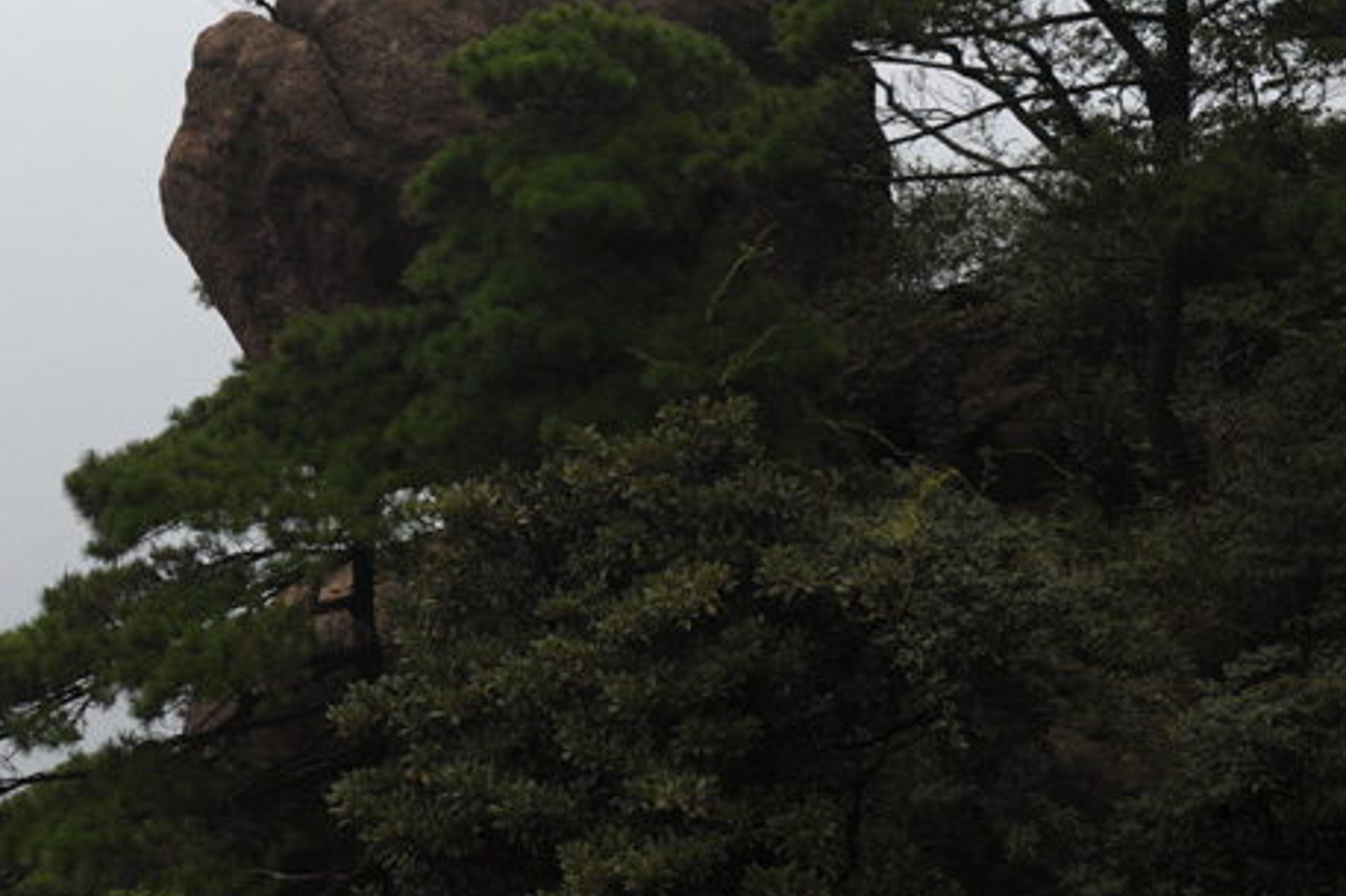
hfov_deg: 21.0
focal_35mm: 96
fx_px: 3588
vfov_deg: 14.1
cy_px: 144
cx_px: 256
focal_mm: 55
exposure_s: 1/160
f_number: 6.3
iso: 200
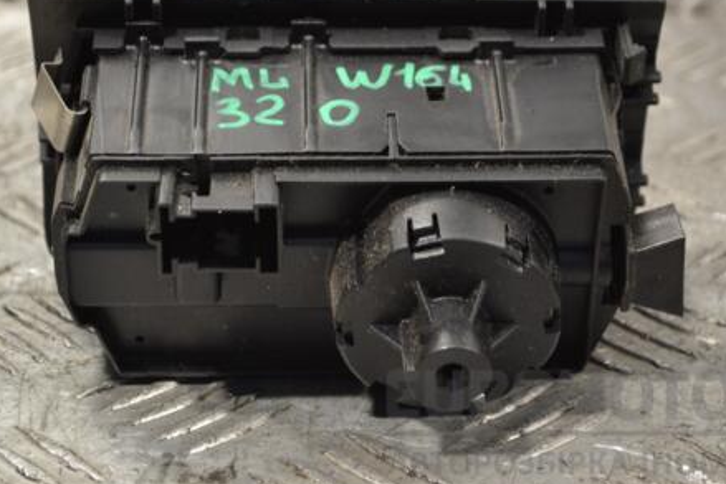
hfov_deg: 18.1
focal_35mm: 113
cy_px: 175
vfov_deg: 12.2
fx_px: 2273
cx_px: 356
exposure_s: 1/30
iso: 450
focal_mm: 55
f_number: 5.6
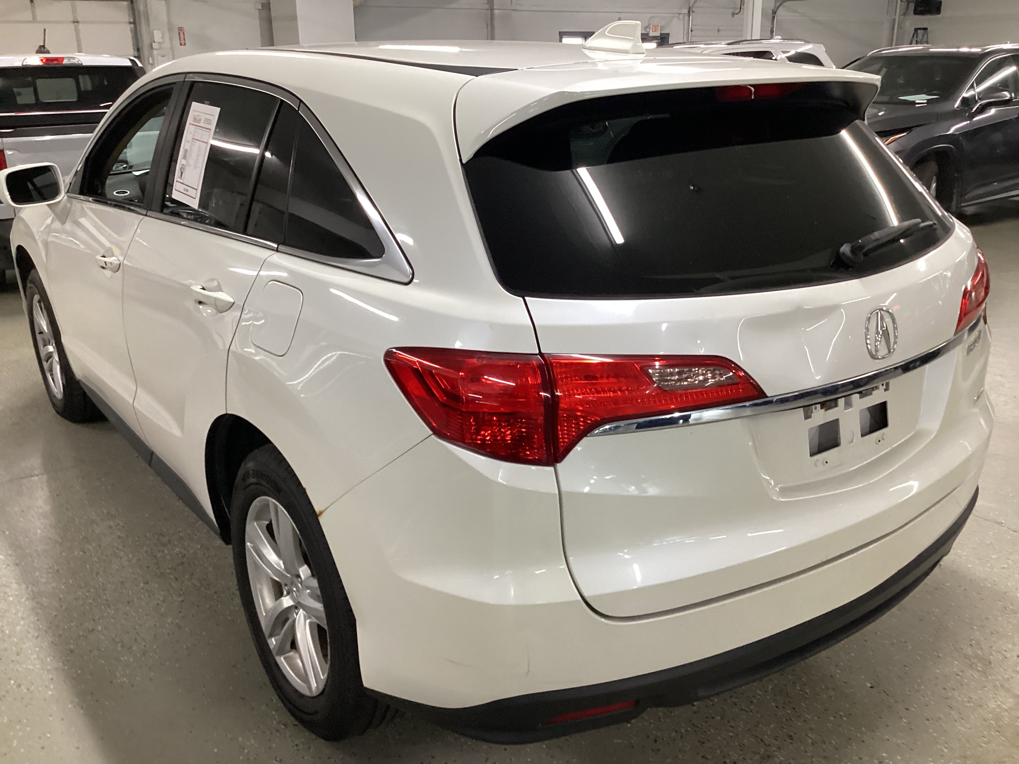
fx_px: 913
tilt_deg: -20.0
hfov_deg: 58.4
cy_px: 382
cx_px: 510
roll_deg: +0.3
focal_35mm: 31
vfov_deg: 45.4
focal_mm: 3.3
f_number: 2.4
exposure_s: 1/60
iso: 200
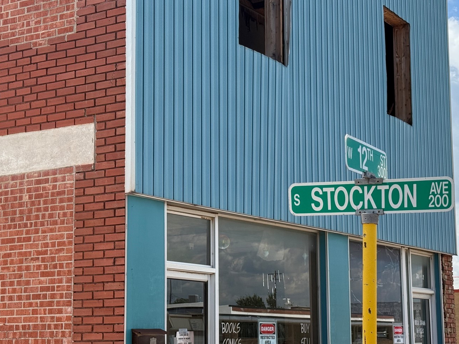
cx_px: 217
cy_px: 202
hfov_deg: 27.4
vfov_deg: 20.7
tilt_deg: +8.6
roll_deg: +0.3
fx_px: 942
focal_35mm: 71
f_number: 1.78
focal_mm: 6.76
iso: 80
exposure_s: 1/4098
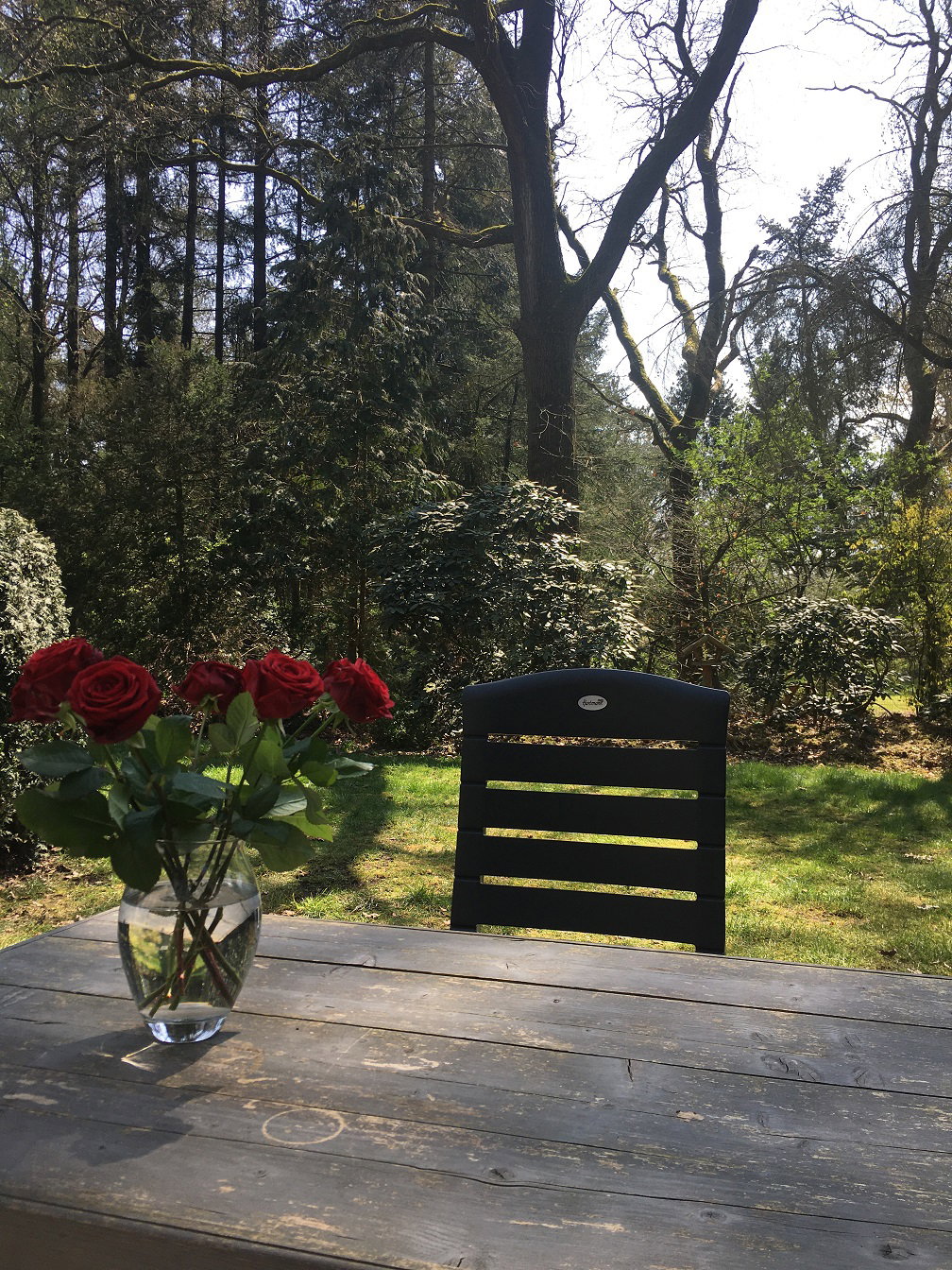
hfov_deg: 48.2
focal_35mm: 29
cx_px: 476
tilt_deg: +0.2
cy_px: 635
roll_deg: -1.0
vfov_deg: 61.7
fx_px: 1063
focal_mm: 4.15
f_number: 2.2
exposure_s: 1/466
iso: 25
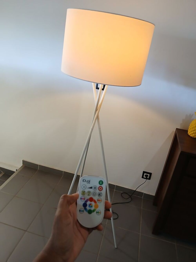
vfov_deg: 67.3
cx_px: 98
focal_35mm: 26
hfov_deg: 53.1
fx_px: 196
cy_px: 131
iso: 320
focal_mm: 3.98
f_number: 1.8
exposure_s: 1/60
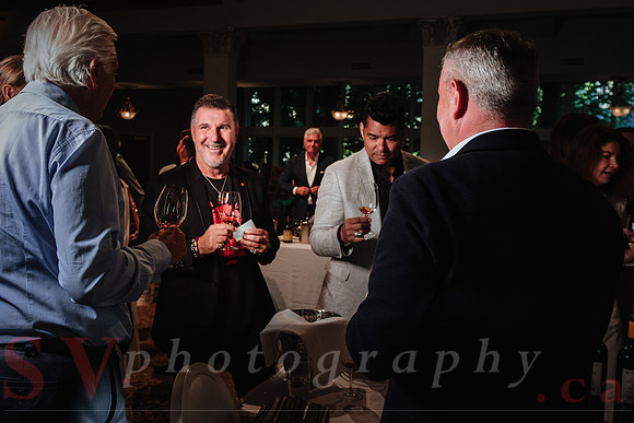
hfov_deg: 51.5
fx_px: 658
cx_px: 317
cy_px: 212
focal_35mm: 37
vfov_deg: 35.6
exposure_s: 1/100
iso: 800
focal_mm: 24
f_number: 5
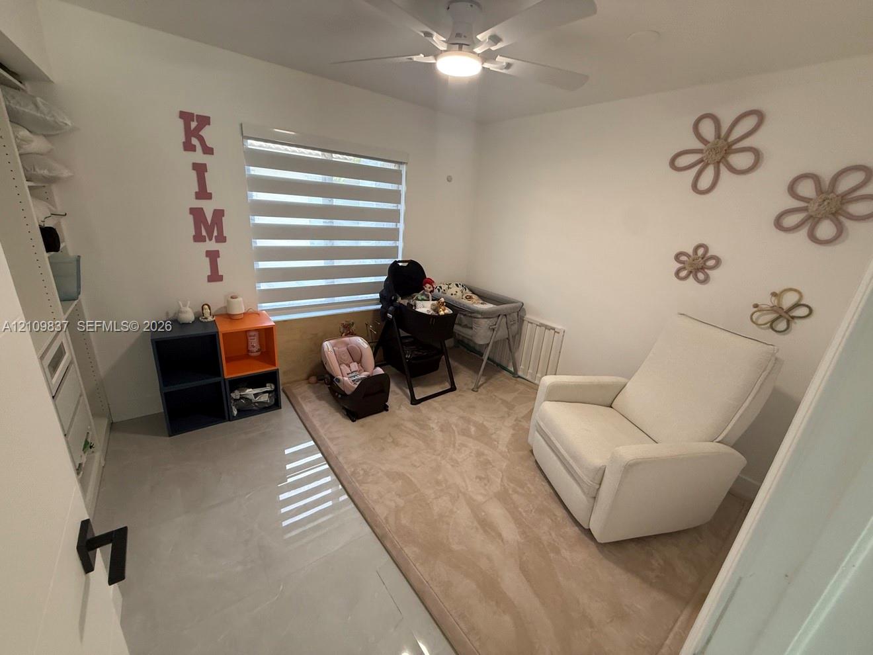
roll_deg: -4.7
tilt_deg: -18.7
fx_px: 353
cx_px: 436
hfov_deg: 102.1
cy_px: 328
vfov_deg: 85.7
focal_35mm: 14
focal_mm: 2.22
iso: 250
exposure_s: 1/99
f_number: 2.2
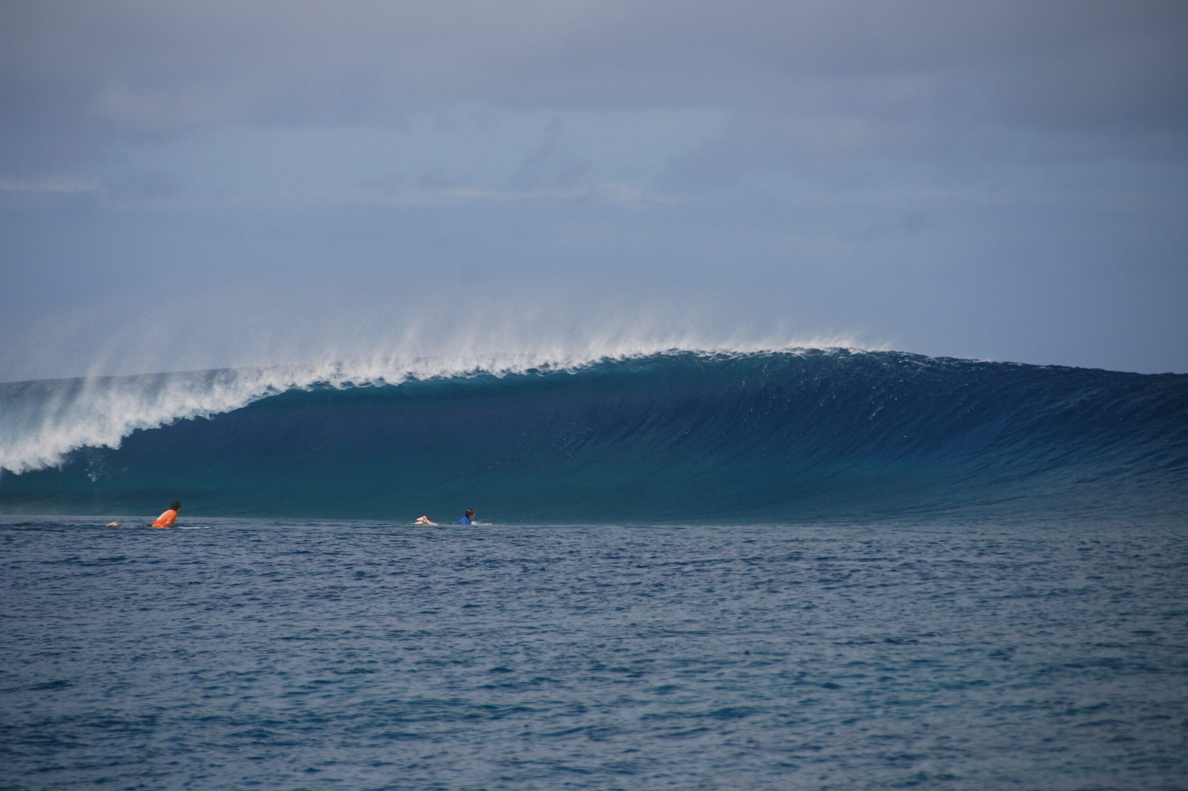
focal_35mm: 303
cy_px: 392
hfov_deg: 6.8
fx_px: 9996
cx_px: 589
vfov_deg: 4.5
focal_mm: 200
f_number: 5.6
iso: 200
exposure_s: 1/500
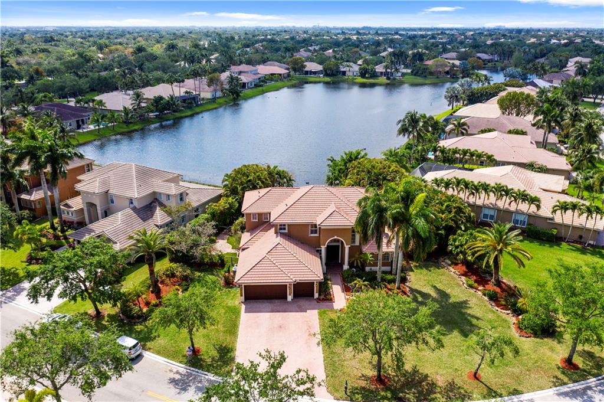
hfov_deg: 65.5
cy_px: 201
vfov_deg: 46.3
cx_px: 302
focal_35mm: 28
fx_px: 469
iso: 100
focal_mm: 10.26
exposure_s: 1/2500
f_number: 3.2
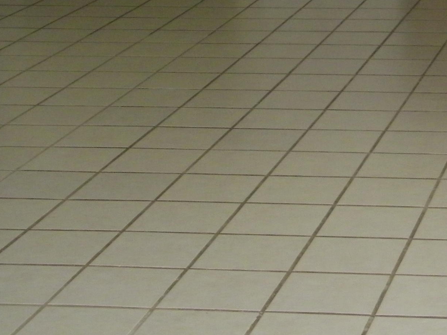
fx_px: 1498
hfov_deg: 16.5
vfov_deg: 12.5
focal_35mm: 116
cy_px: -37
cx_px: 473
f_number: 3.9
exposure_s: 1/125
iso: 200
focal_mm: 8.3
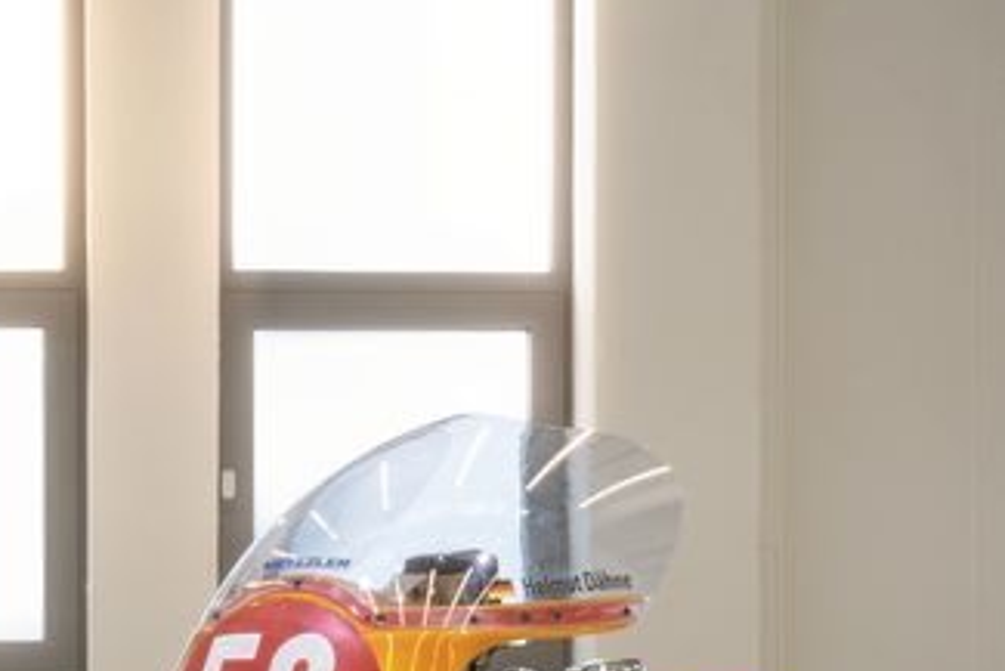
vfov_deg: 5.3
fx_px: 7149
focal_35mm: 256
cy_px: 824
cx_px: -93
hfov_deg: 8.0
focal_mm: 52
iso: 160
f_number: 22
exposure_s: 1/1.25
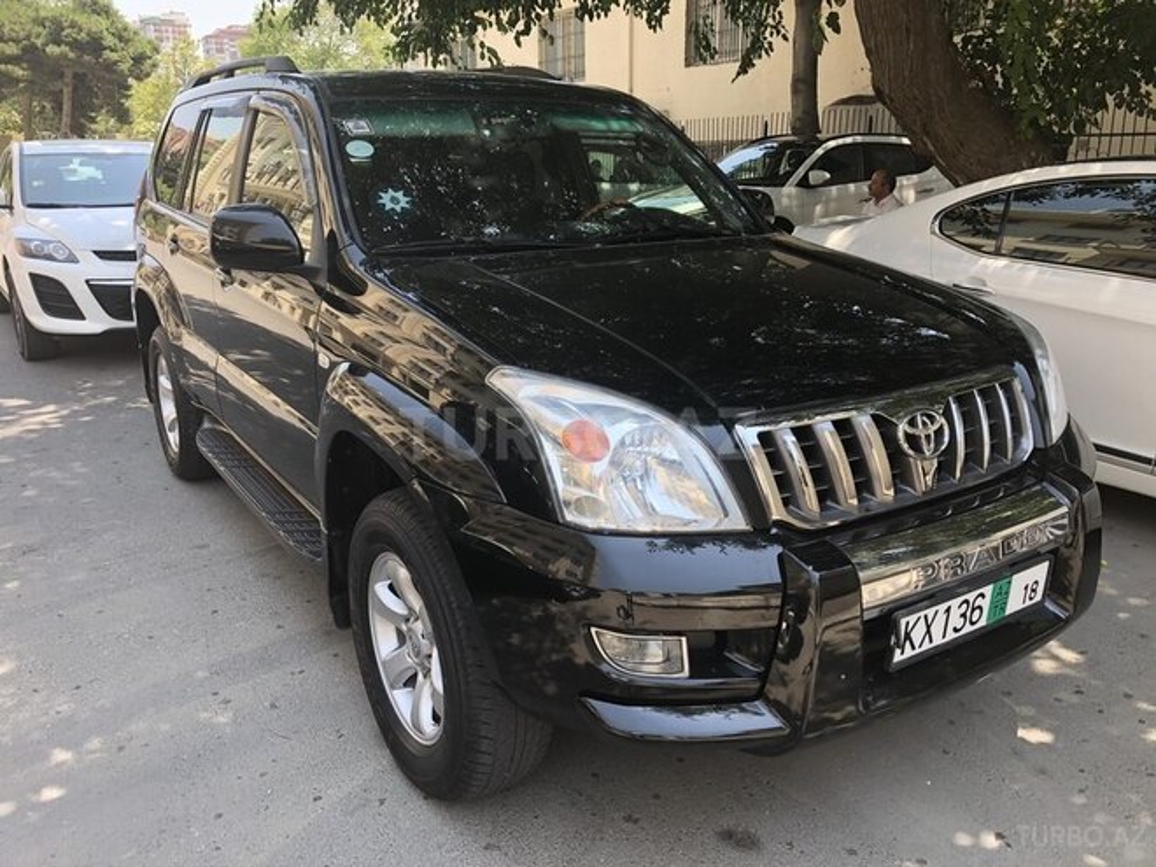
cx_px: 578
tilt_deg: -15.8
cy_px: 434
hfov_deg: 63.4
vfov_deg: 49.7
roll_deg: +1.3
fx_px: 935
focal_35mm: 28
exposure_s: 1/226
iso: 20
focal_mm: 3.99
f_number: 1.8
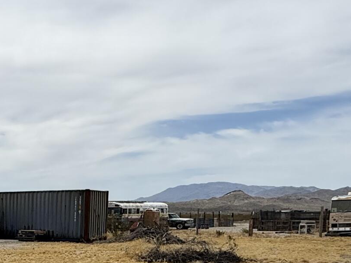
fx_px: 527
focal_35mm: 52
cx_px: -51
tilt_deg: -5.8
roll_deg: +0.5
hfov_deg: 31.8
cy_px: 266
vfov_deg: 26.5
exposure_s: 1/4425
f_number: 2.2
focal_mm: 2.22
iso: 50
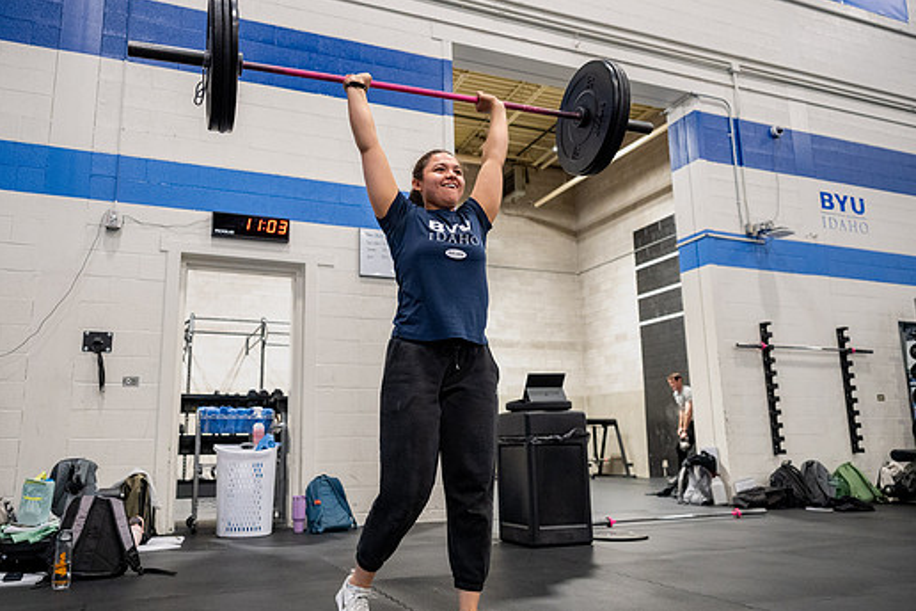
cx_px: 408
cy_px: 313
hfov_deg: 67.2
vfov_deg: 47.9
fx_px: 687
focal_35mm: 27
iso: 4000
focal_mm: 24
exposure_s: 1/250
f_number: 2.8
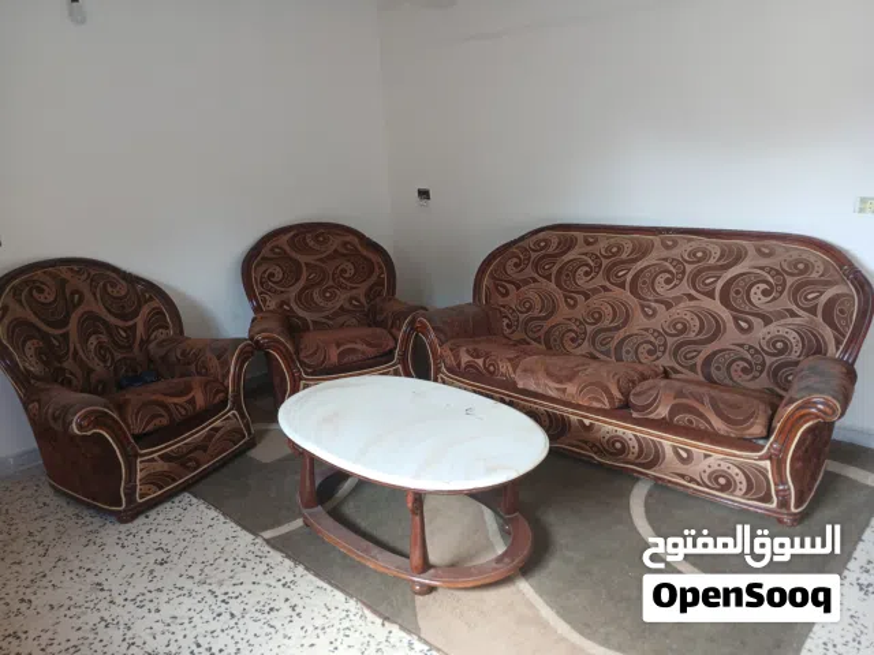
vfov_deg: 53.1
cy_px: 328
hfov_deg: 67.3
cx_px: 437
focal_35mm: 26
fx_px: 656
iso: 125
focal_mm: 3.98
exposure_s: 1/50
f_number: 1.8
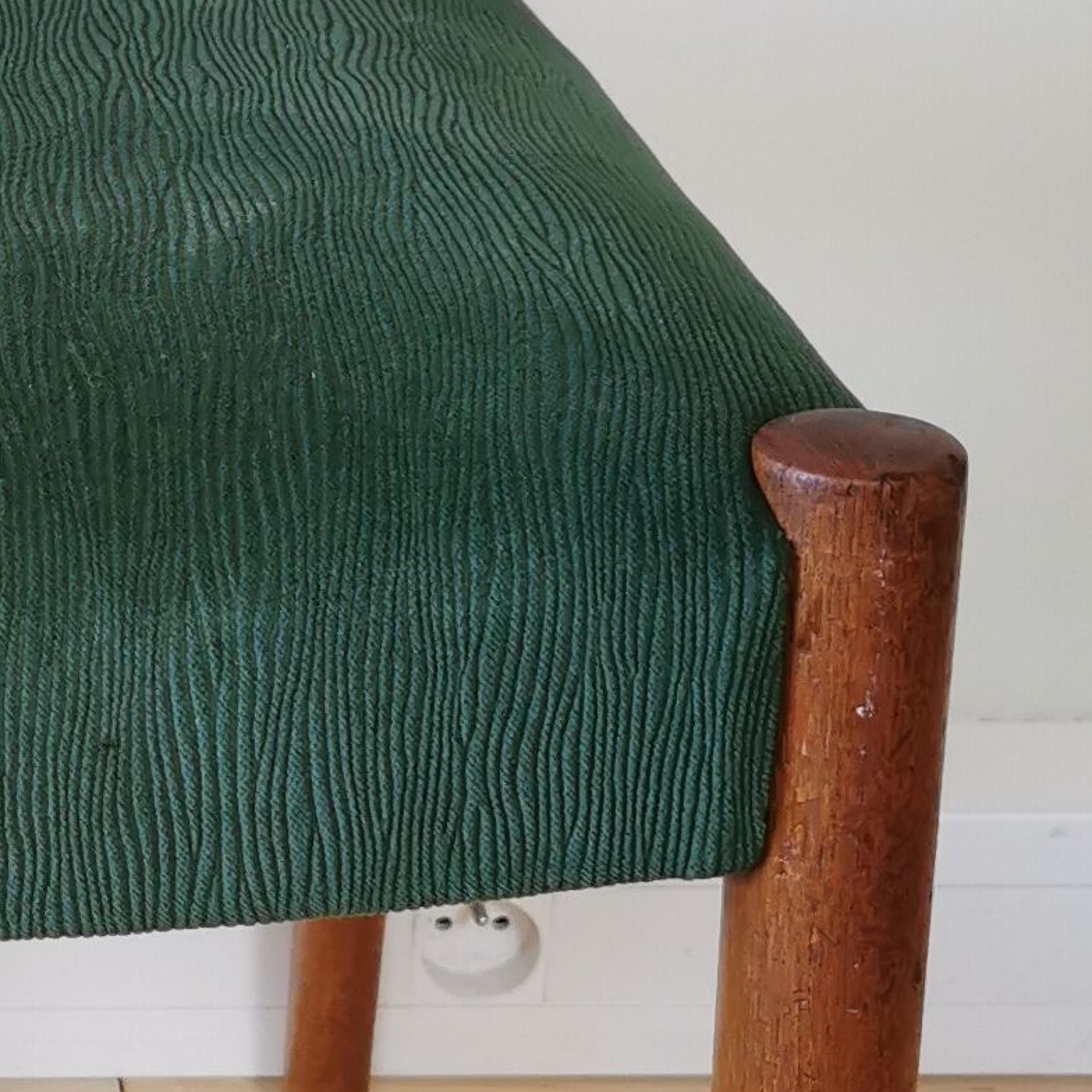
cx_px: -372
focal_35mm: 111
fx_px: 3962
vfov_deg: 15.6
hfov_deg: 14.9
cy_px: 308
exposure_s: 1/100
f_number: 1.8
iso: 200
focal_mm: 5.58
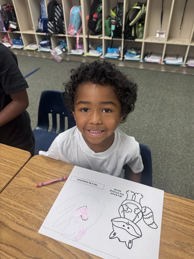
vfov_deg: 71.6
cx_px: 97
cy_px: 130
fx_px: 179
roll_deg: +2.9
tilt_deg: -39.7
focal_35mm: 24
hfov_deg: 56.8
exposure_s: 1/120
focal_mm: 6.76
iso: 160
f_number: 1.78
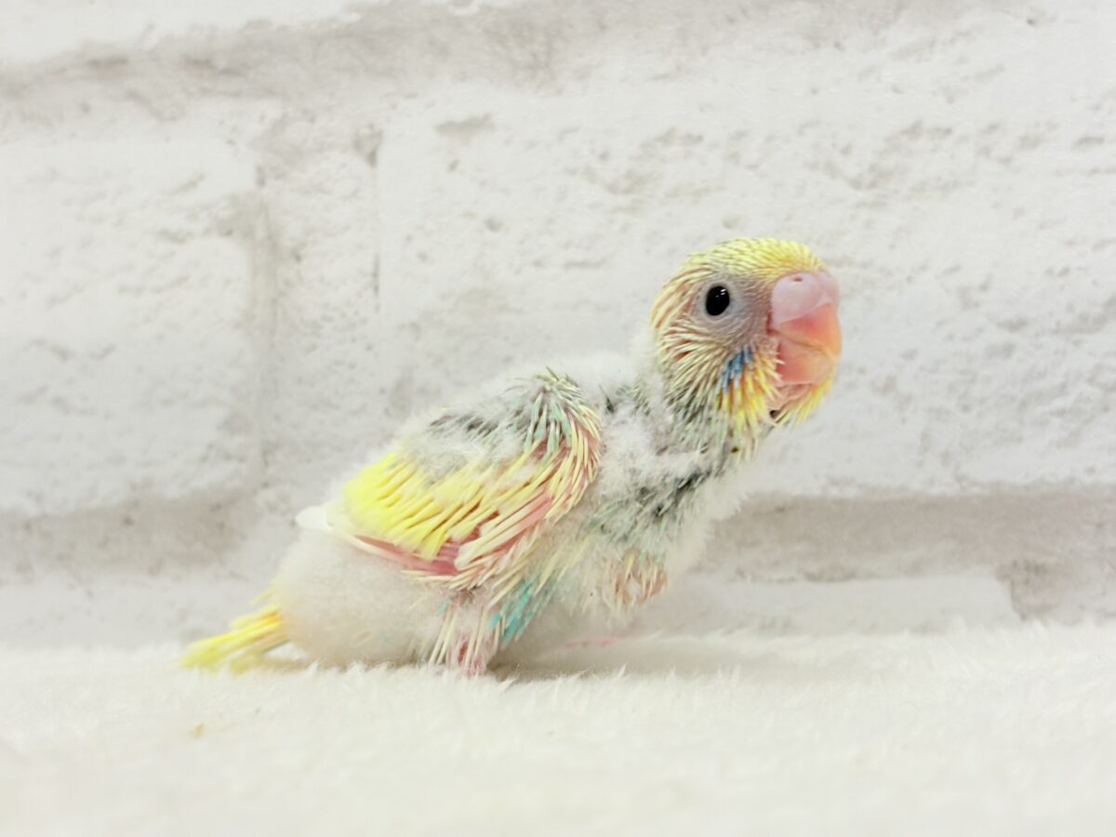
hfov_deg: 36.8
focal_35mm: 52
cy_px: 418
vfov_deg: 28.0
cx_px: 558
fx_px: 1676
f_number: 1.6
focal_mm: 5.96
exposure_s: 1/50
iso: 32
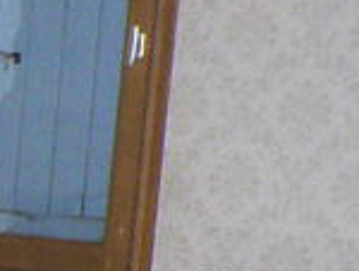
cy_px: 777
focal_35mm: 240
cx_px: -754
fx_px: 2493
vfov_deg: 5.8
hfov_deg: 7.2
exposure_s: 1/60
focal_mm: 6
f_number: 2.8
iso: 400
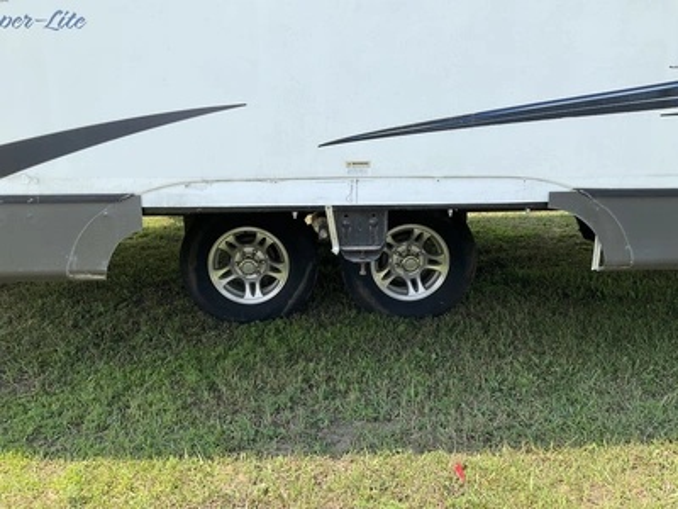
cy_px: 254
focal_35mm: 29
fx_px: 568
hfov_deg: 61.7
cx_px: 339
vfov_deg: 48.2
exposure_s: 1/739
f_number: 1.8
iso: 25
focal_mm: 3
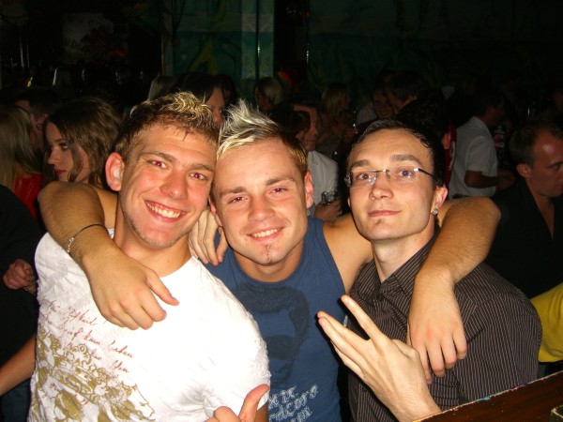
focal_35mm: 38
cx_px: 282
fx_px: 618
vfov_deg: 37.7
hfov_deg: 49.0
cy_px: 211
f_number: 2.8
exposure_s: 1/60
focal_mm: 7.9
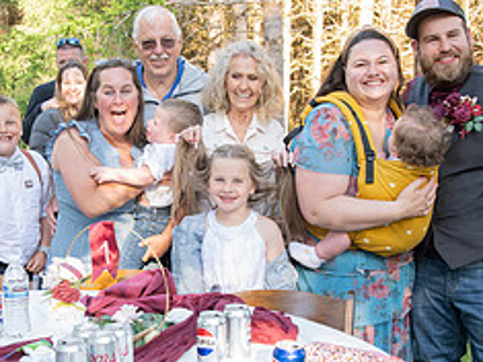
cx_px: 158
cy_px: 229
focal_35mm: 57
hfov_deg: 33.5
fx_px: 795
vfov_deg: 25.5
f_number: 4
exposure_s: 1/320
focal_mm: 24
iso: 1250
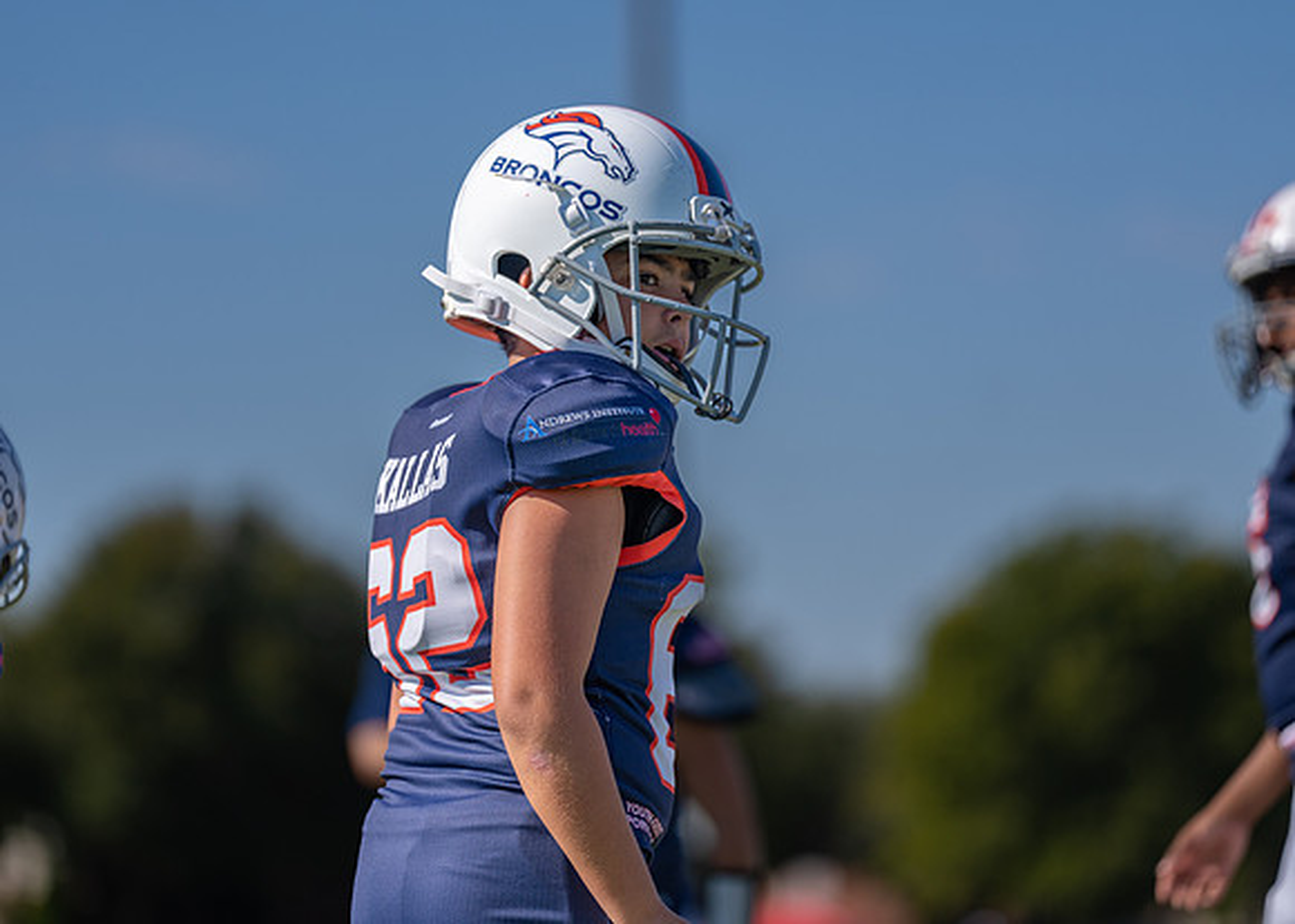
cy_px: 419
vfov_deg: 7.6
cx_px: 609
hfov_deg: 10.6
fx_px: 6960
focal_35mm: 189
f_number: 2.8
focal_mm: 165
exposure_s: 1/3200
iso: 100
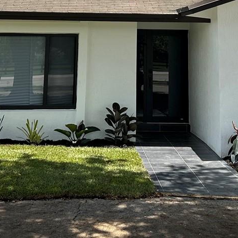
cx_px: 135
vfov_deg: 21.9
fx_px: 560
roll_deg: -0.8
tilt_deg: +9.9
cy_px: -62
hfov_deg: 24.0
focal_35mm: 72
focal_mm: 6.86
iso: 80
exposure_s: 1/2469
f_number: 1.78
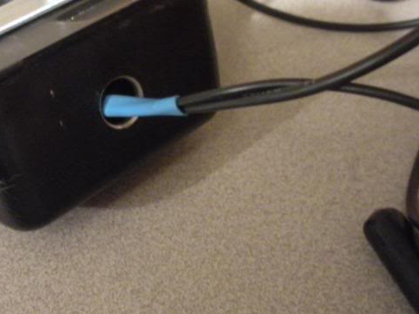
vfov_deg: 25.1
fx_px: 702
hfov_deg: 32.2
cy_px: 108
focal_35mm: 58
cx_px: 77
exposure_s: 1/6.7
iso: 800
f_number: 3.5
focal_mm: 6.3
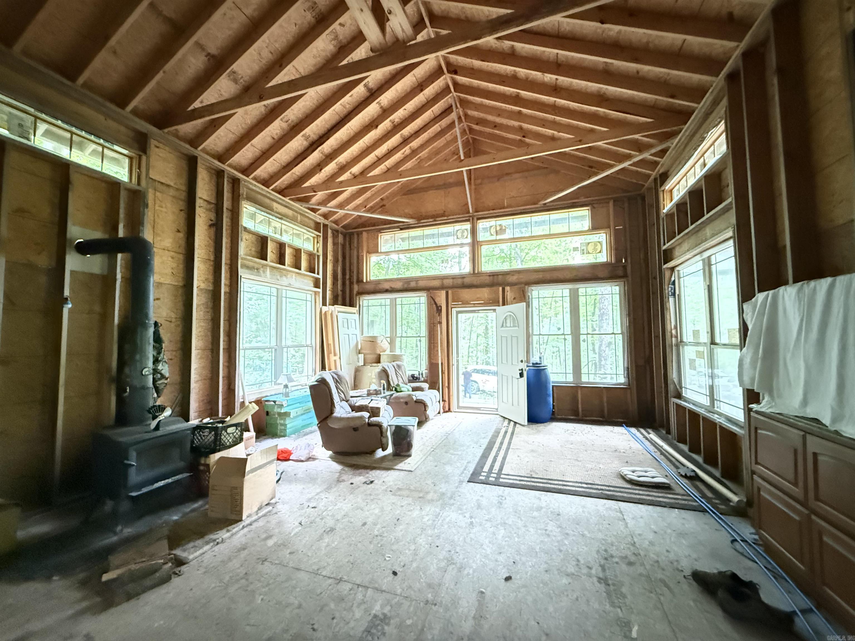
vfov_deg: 85.7
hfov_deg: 102.1
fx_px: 346
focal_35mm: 14
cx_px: 428
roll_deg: +0.8
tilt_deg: +2.8
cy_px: 320
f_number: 2.2
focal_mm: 2.22
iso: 2000
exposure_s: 1/30
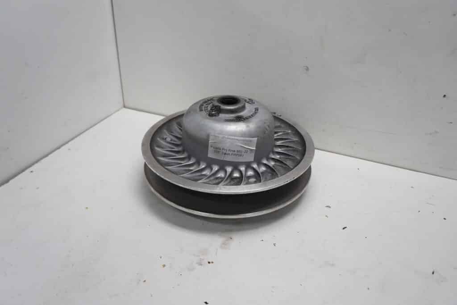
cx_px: 228
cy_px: 152
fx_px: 343
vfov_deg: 47.9
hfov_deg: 67.4
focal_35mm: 27
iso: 200
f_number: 5
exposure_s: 1/60
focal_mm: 18
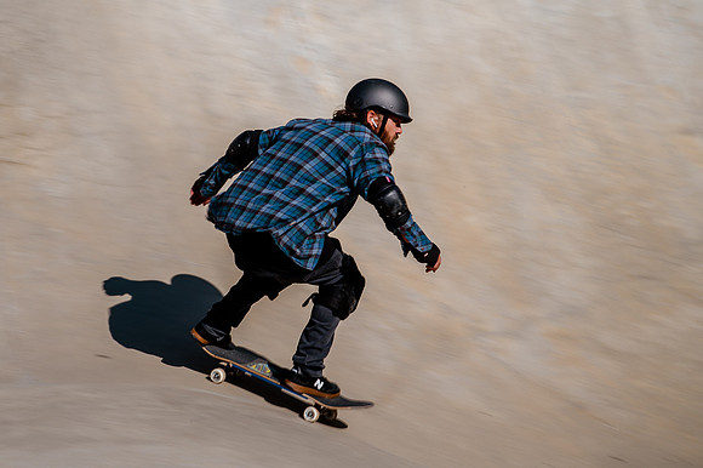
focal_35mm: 99
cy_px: 186
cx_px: 279
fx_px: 1931
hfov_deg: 20.6
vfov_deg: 13.8
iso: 125
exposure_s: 1/80
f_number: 22
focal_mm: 82
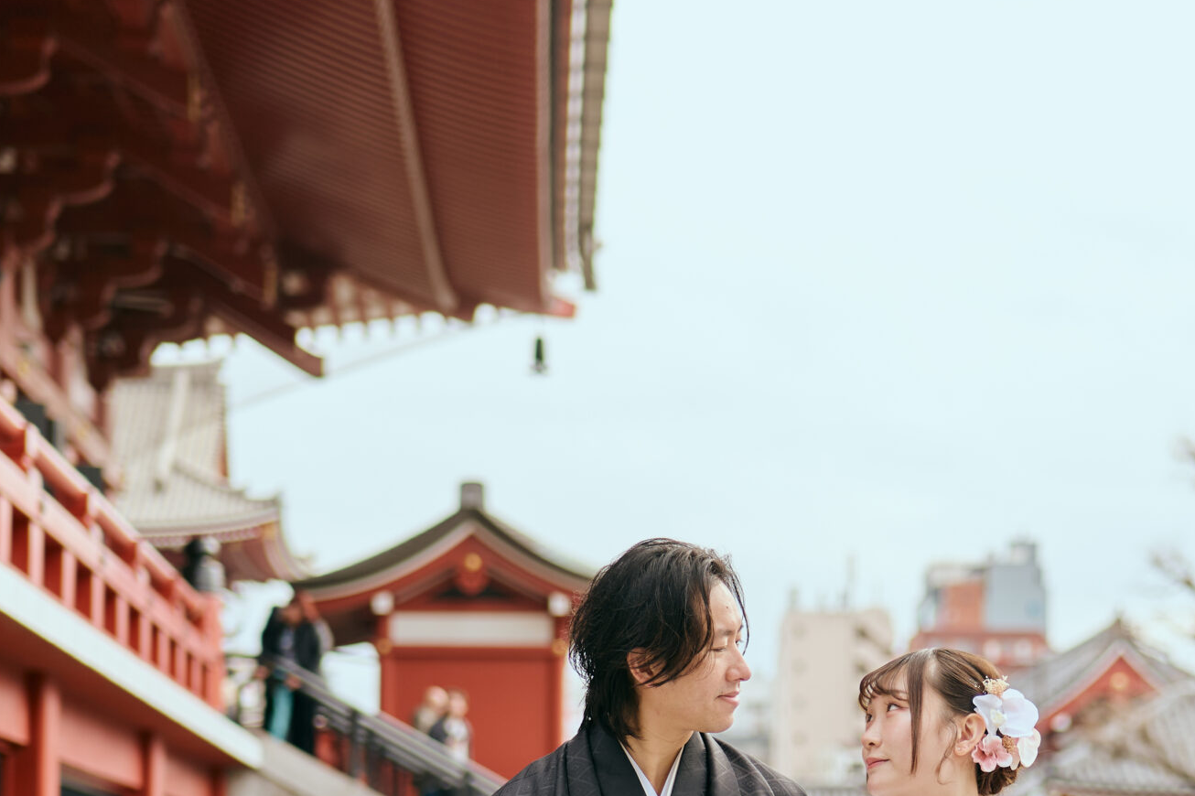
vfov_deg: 13.8
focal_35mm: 98
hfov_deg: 20.7
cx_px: 813
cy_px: 737
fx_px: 3252
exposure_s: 1/1600
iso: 160
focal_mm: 50
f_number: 2
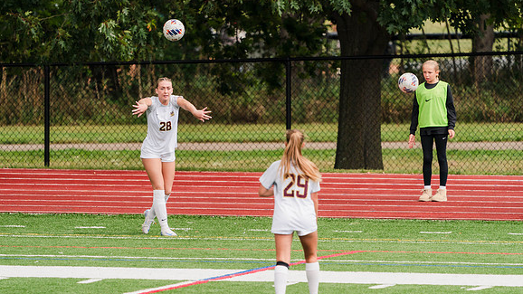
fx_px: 8750
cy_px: 171
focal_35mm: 631
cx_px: 262
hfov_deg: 3.4
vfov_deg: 1.9
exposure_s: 1/1600
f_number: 6.3
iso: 800
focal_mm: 600
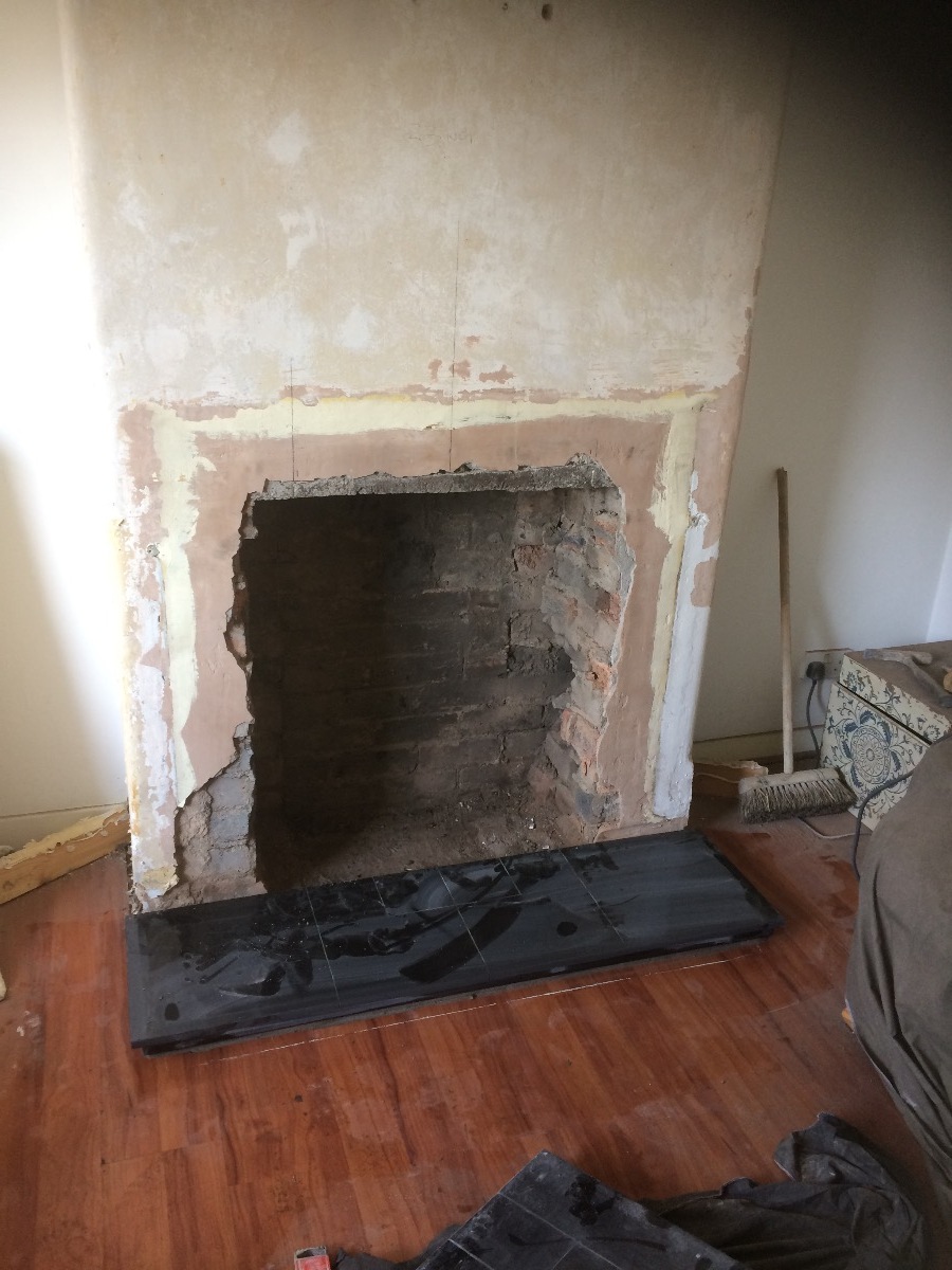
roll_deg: -3.2
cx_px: 476
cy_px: 635
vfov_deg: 61.7
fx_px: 1063
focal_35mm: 29
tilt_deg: -23.0
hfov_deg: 48.2
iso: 50
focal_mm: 4.15
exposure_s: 1/33
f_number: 2.2
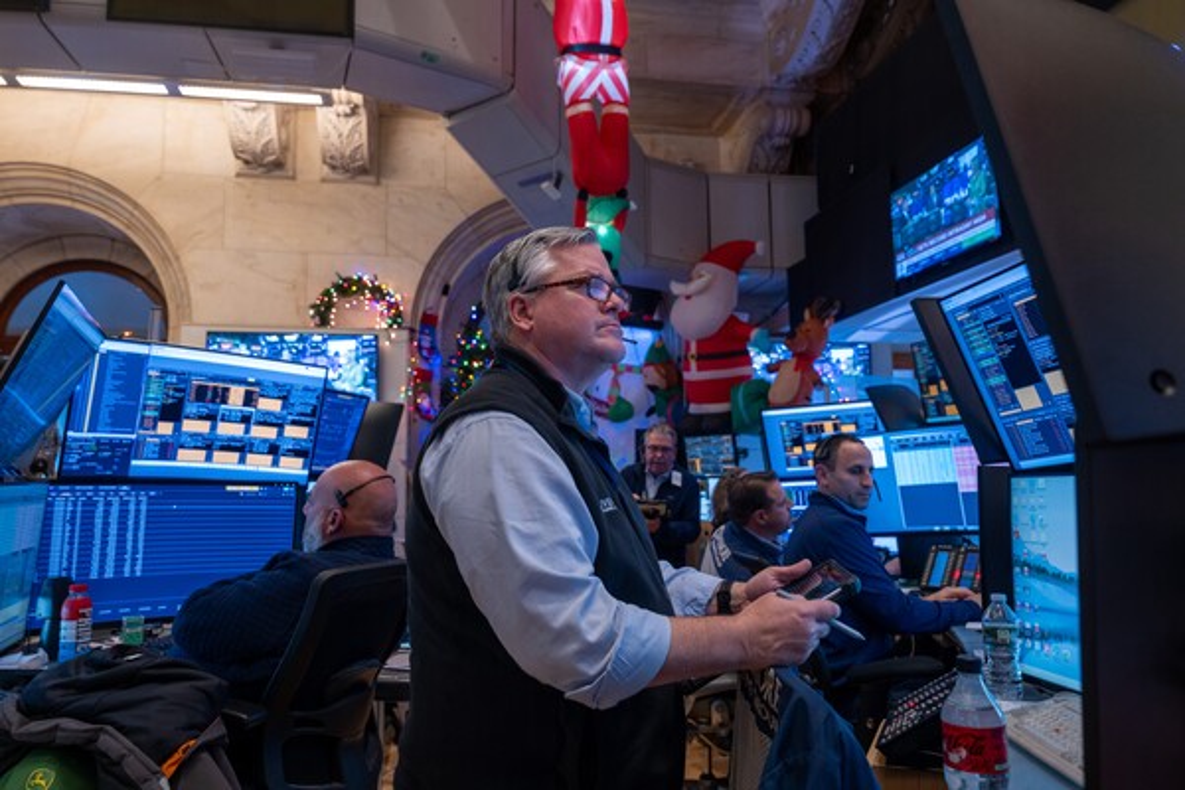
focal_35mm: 24
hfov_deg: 73.7
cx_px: 592
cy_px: 395
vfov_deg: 53.1
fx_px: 790
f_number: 3.5
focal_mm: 24
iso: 1000
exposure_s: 1/50
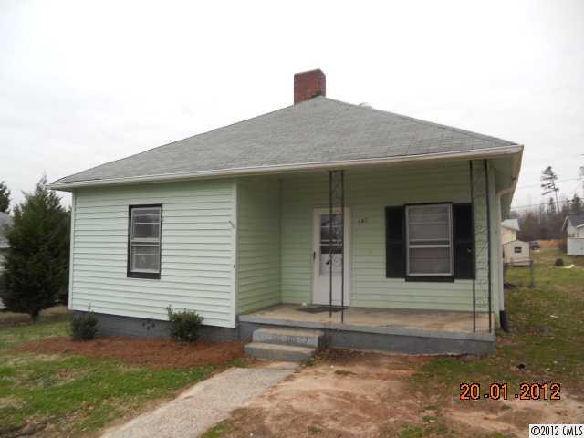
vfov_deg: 51.4
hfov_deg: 65.3
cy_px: 219
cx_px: 292
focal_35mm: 27
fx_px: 456
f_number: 3.2
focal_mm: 4.9
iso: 80
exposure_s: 1/40
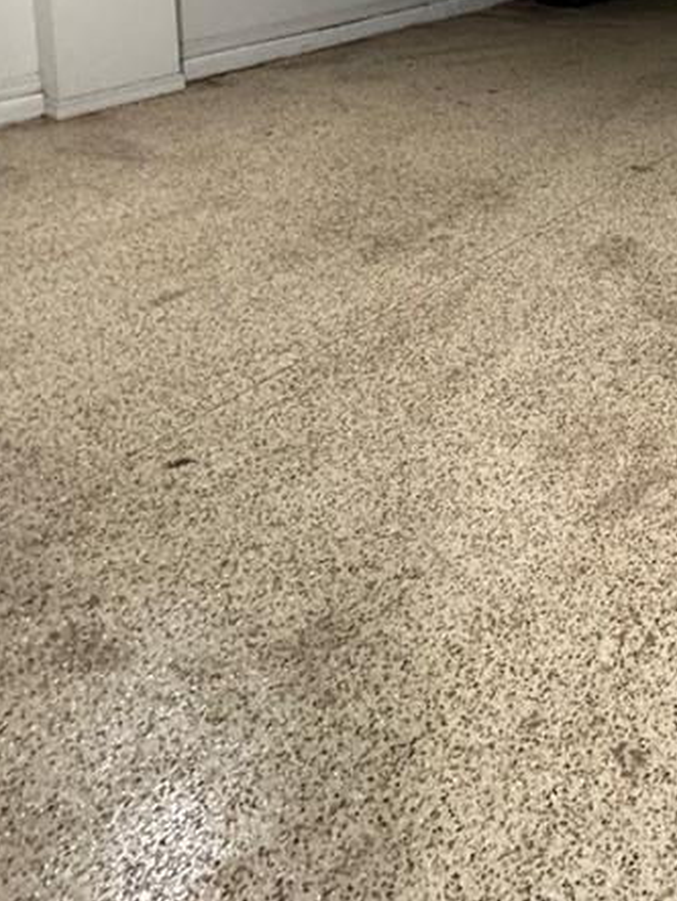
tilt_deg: -6.5
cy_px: -92
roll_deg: +0.0
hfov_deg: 32.0
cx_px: 795
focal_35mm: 38
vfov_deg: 39.8
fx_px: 990
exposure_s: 1/60
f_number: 2.2
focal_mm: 2.22
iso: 1000
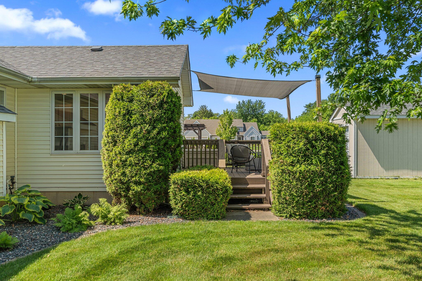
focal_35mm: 31
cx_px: 211
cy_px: 140
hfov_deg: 60.3
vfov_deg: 42.3
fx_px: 363
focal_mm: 20.9
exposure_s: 1/80
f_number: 5
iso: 125
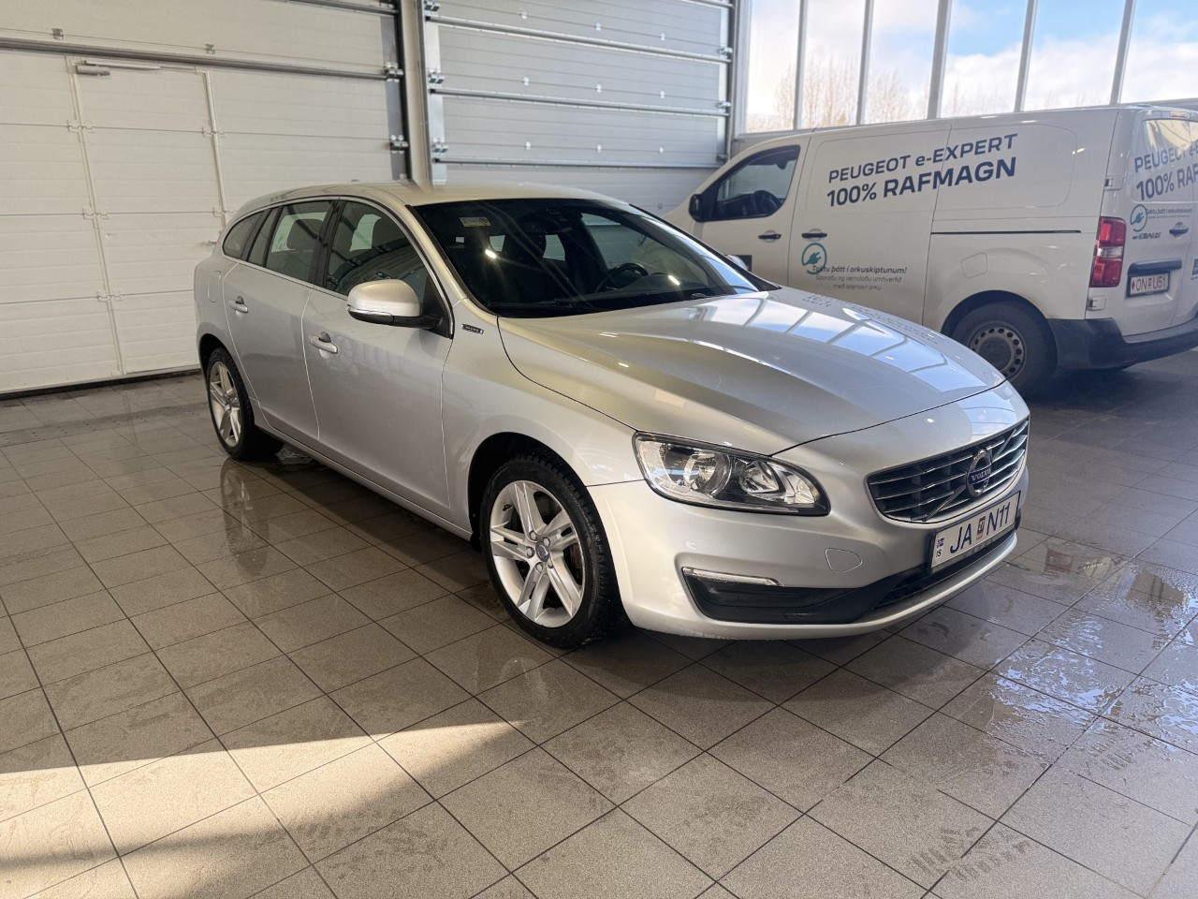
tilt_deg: -16.8
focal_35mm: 24
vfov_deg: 56.8
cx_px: 599
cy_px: 450
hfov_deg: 71.6
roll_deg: +0.6
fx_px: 831
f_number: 1.78
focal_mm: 6.76
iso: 100
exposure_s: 1/330
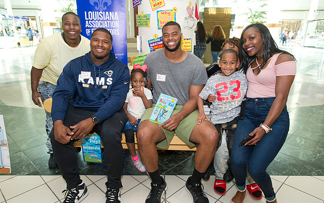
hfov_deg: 70.4
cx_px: 160
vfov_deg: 47.6
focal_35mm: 26
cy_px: 104
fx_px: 230
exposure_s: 1/320
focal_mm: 25
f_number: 4.5
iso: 1250
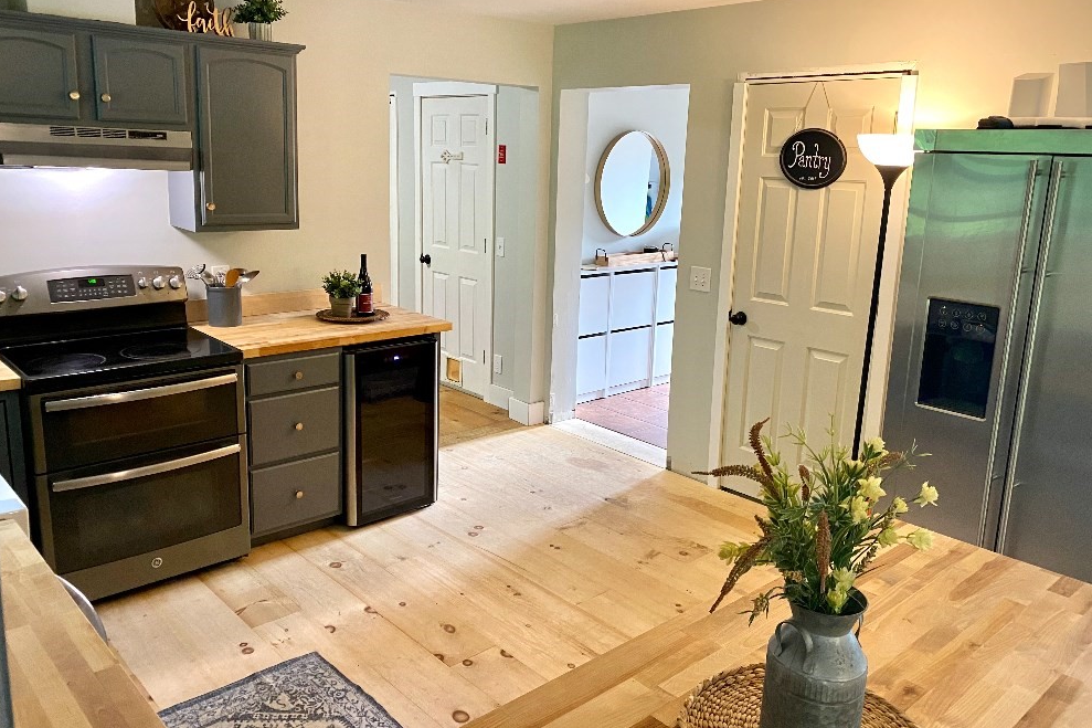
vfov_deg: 46.4
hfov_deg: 65.5
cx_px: 544
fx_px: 849
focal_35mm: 28
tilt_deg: -10.5
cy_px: 341
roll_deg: -2.0
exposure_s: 1/60
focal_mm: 4.25
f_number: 1.8
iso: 250
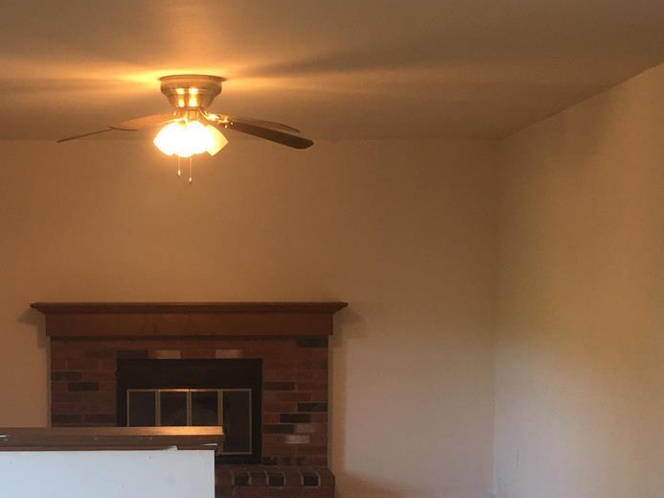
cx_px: 184
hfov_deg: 28.6
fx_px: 1285
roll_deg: +1.0
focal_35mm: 67
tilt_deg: -4.0
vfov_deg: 21.7
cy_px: 369
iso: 50
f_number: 2.2
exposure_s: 1/30
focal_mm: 4.15
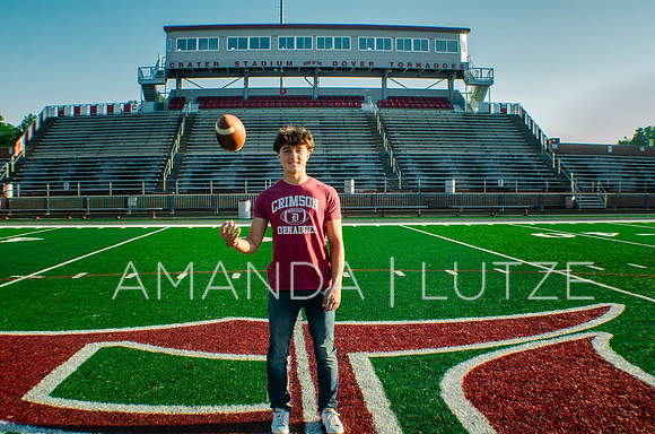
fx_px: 953
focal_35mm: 52
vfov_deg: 25.6
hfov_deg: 37.9
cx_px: 328
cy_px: 217
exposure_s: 1/200
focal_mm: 35
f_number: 7.1
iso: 200
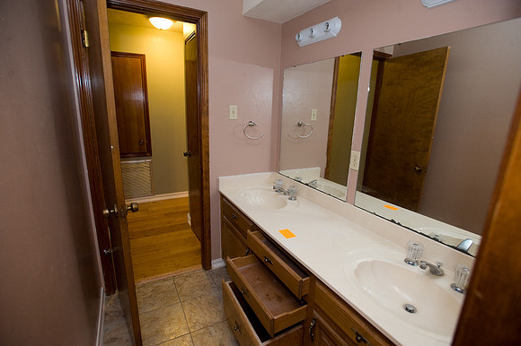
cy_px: 173
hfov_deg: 93.3
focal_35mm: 17
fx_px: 246
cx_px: 260
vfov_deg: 70.4
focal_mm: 17
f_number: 4
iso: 1250
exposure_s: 1/50
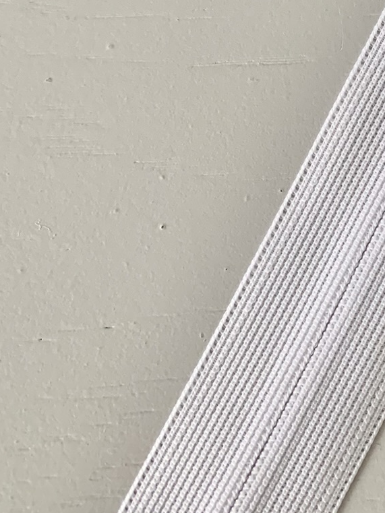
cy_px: -82
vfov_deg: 25.3
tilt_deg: -84.8
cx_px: 478
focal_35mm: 70
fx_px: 1038
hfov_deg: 19.6
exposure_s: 1/76
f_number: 1.8
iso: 100
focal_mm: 4.25
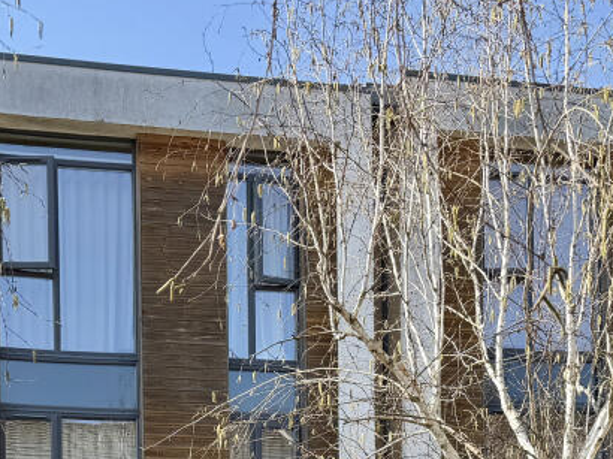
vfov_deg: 22.6
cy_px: 543
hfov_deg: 31.6
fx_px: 1062
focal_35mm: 60
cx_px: 154
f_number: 1.78
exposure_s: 1/1385
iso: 80
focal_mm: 6.76
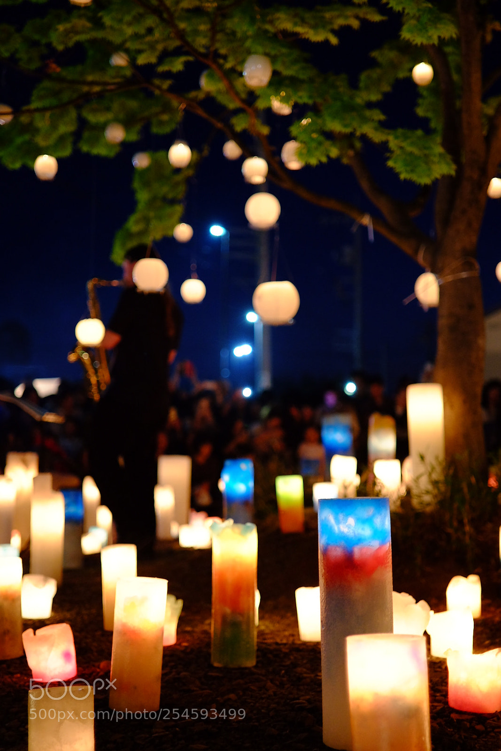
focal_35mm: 48
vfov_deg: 41.1
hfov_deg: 28.1
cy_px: 376
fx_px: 1002
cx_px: 250
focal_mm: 32
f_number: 1.8
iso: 1250
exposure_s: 1/25
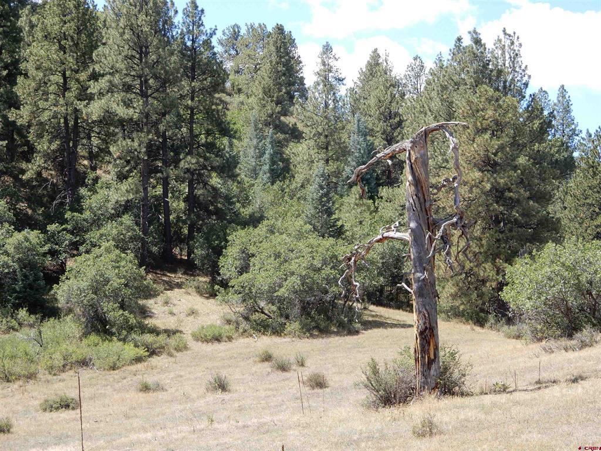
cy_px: 226
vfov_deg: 21.0
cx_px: 300
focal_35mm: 70
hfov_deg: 27.8
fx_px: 1215
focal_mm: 12.5
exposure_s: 1/200
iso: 80
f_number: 4.5
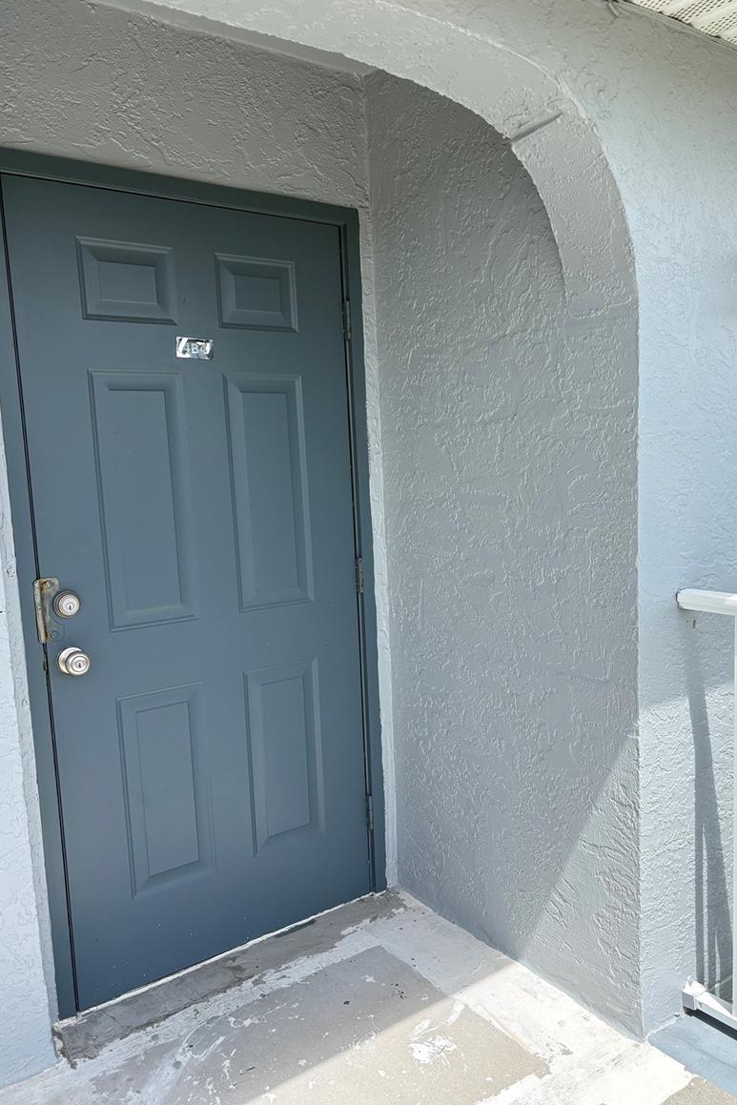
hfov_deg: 46.4
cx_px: 391
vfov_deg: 65.5
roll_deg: +2.2
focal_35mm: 28
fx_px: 860
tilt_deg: -7.1
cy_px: 563
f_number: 1.6
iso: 64
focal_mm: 5.96
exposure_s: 1/2208
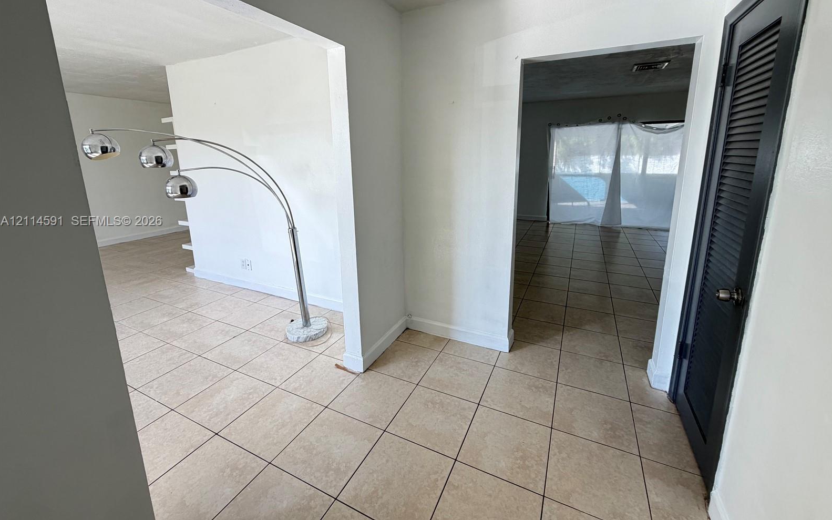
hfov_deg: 101.5
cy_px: 222
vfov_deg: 74.3
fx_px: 340
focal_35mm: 15
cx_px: 419
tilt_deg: -11.6
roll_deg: +1.2
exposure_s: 1/121
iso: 160
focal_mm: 2.22
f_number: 2.2
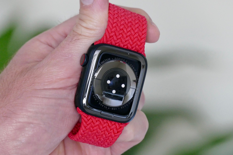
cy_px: 78
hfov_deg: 5.7
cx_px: 116
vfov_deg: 3.8
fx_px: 2336
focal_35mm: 361
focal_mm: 131.62
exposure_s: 1/25
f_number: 4.5
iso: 1600
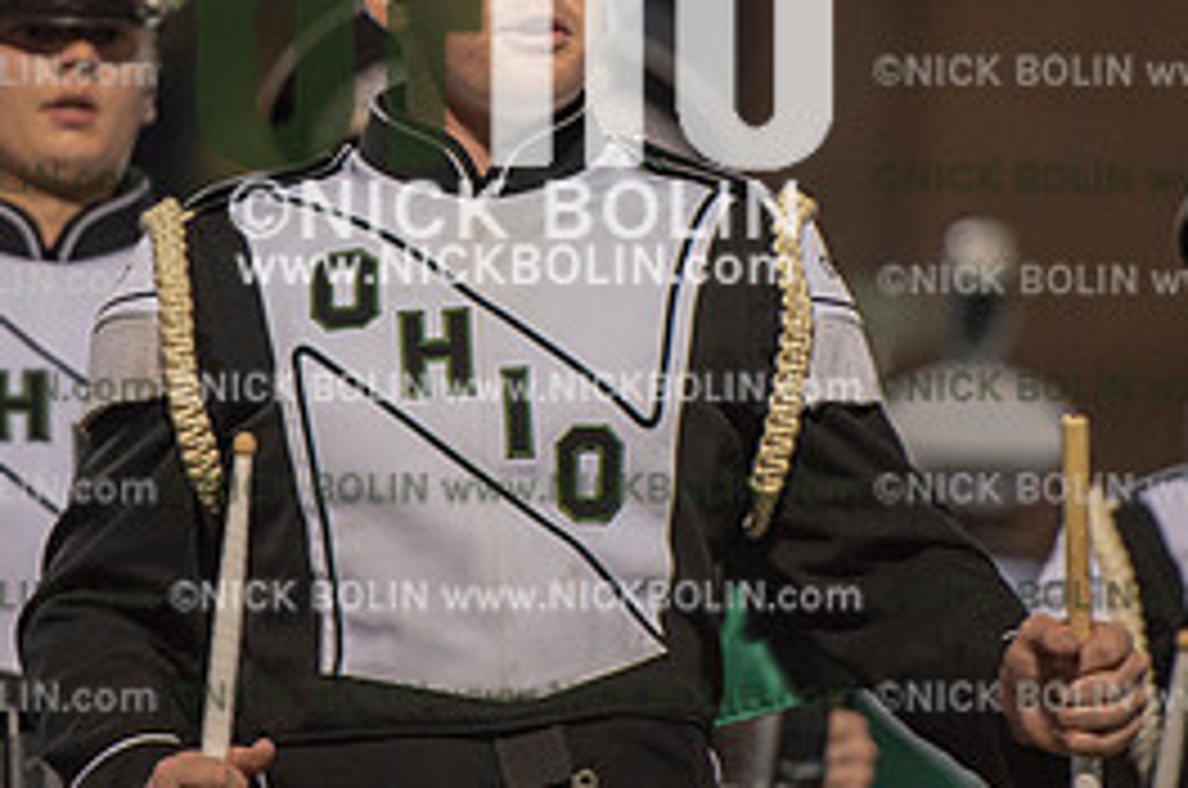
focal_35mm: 440
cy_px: 72
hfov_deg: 4.7
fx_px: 14494
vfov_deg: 3.1
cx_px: 513
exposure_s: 1/500
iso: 4000
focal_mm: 200
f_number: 2.8
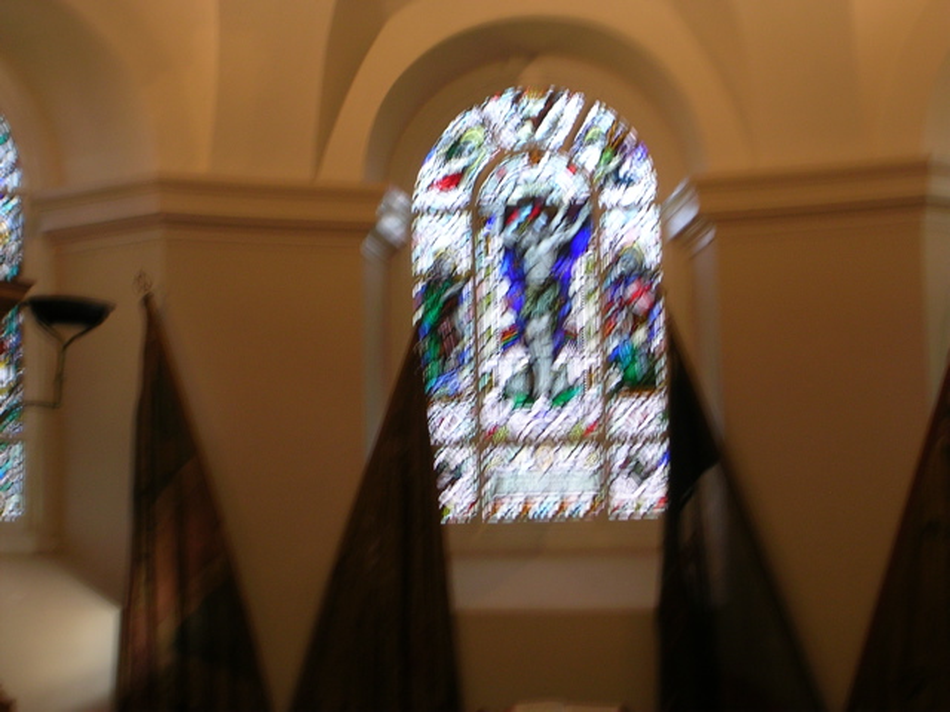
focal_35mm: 115
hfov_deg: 17.1
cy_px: 356
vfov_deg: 12.9
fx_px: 3156
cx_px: 475
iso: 50
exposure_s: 1/5.9
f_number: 4.9
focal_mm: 17.4
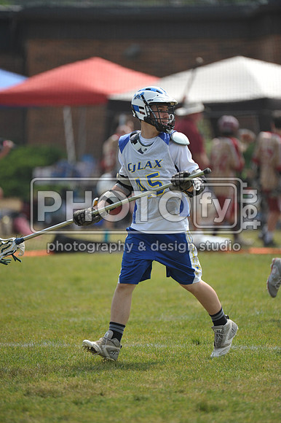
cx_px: 140
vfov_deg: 5.2
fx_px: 4689
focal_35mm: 400
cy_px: 212
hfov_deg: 3.4
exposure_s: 1/3200
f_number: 4
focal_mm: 400
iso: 640
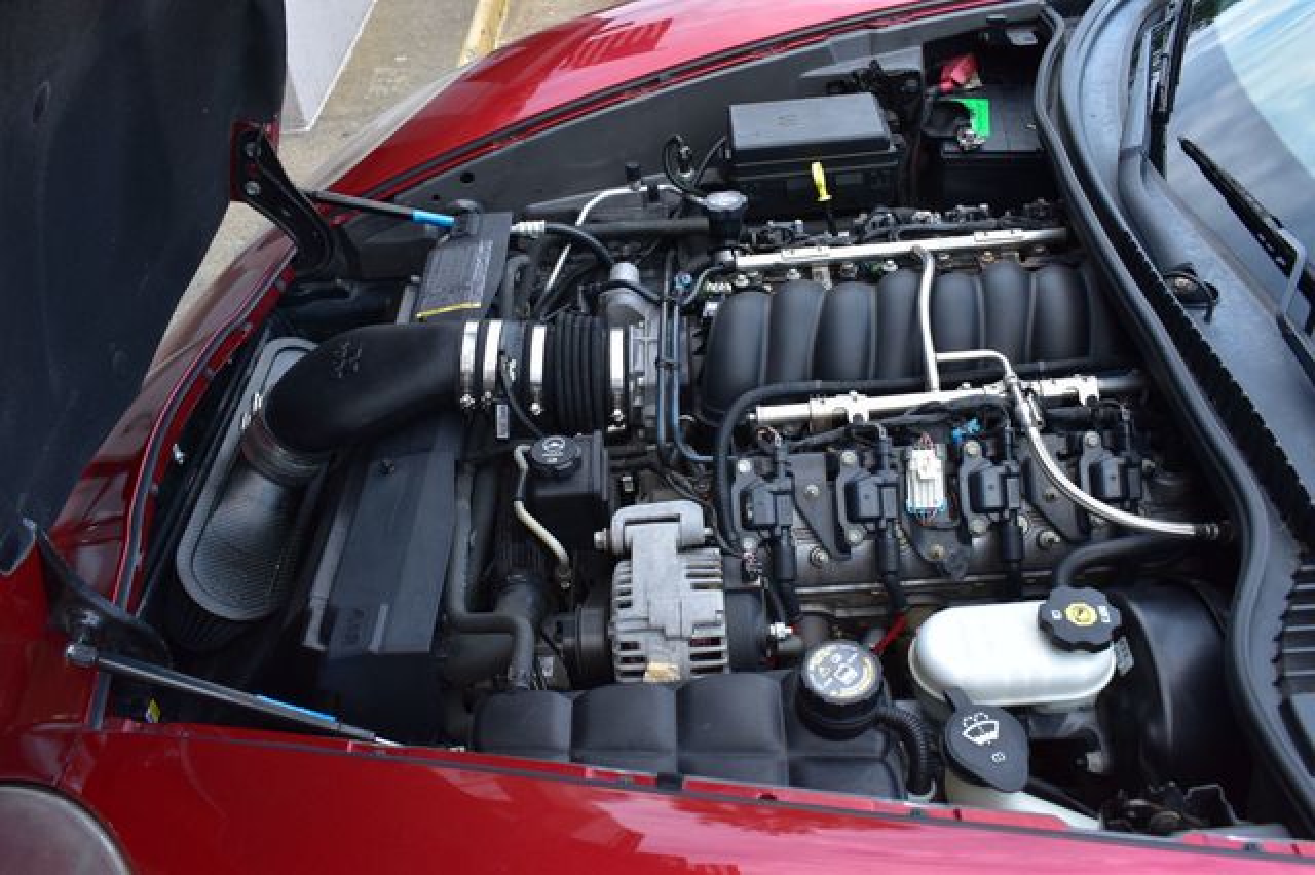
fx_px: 1150
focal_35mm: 32
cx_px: 658
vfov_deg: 41.7
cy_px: 438
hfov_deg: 59.5
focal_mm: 21
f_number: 9
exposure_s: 1/100
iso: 400
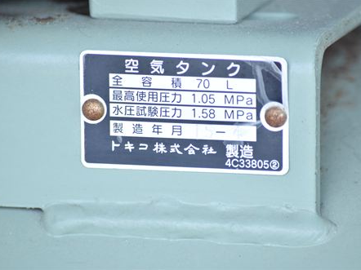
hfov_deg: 4.0
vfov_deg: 3.0
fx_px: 5107
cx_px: 193
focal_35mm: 490
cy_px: 135
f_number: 6.3
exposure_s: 1/320
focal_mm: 300
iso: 1250
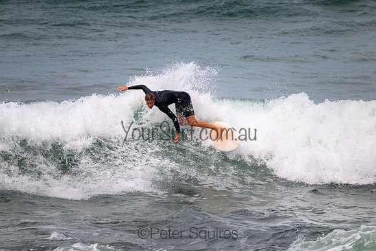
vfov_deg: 1.7
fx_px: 8357
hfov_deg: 2.6
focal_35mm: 800
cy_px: 126
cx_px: 188
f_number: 11
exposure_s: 1/2000
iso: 800
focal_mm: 800
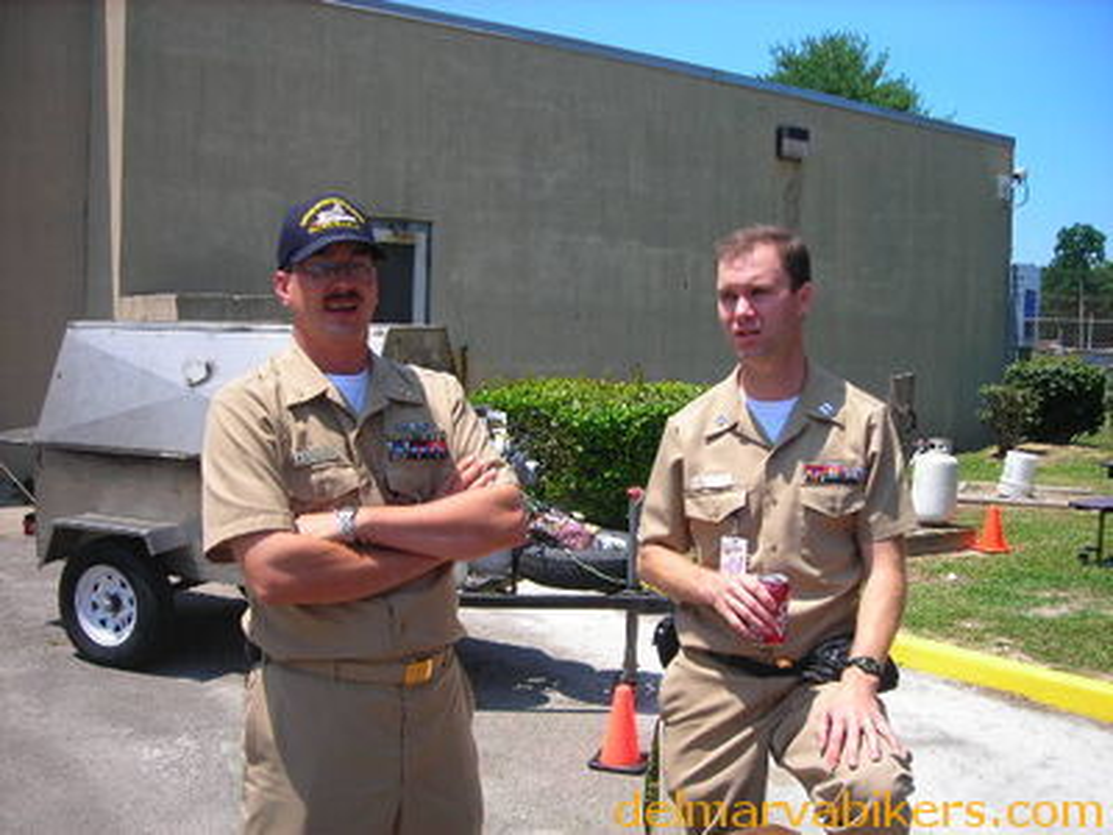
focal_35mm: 38
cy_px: 418
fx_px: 1222
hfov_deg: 49.0
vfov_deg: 37.7
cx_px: 556
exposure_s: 1/496
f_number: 3.2
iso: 50
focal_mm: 6.3
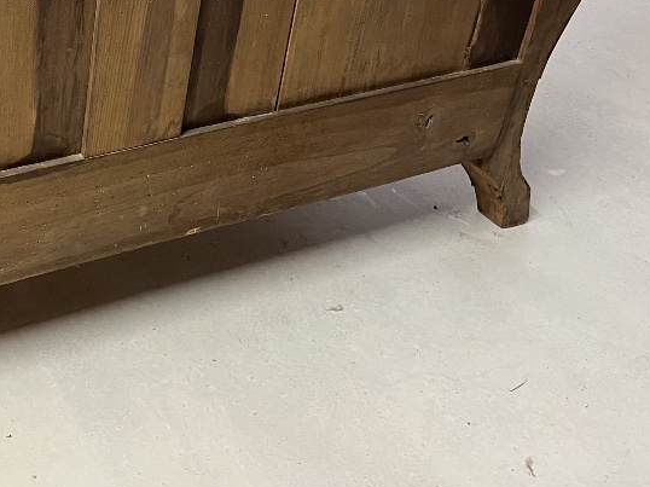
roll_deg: -3.6
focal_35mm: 58
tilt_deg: -26.5
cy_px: 13
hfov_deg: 30.9
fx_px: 1089
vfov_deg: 24.2
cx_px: 7
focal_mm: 5.1
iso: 250
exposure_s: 1/50
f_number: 1.6
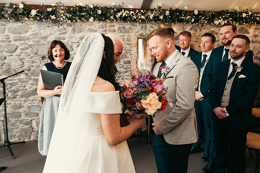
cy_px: 86
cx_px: 130
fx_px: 238
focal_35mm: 33
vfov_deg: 40.0
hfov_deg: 57.2
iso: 1600
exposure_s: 1/160
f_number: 3.5
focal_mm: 33
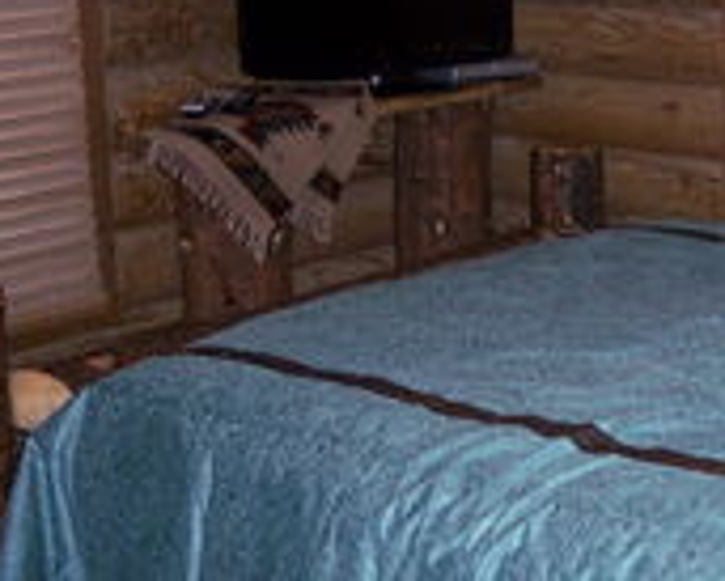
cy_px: 153
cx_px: 560
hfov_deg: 23.0
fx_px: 1760
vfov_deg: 18.6
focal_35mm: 82
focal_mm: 8
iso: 100
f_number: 2.8
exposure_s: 1/60
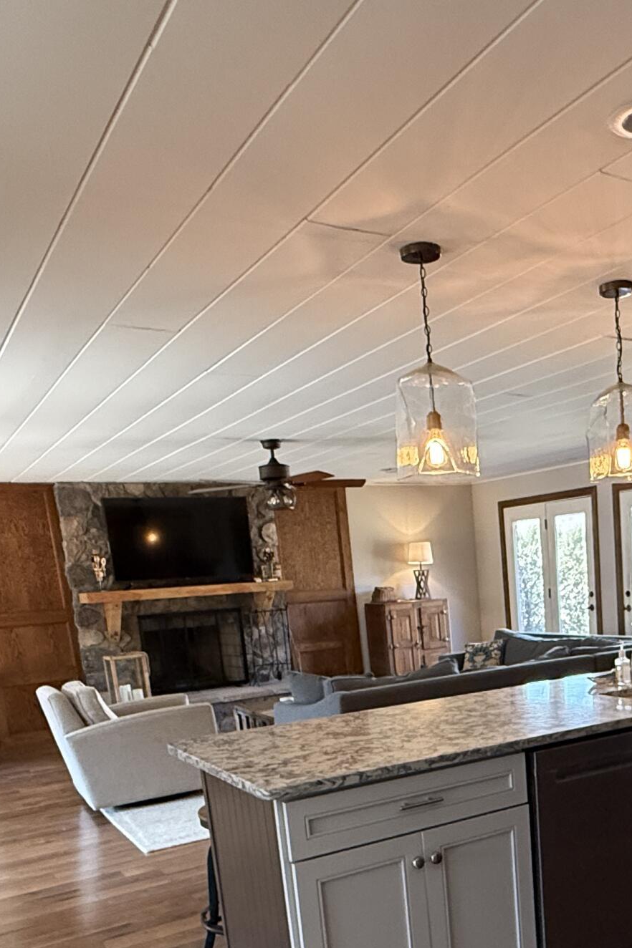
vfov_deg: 54.0
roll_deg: +4.2
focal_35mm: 33
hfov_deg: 38.1
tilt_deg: -11.2
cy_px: 737
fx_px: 869
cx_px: 530
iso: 640
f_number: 2.2
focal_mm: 2.22
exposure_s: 1/120
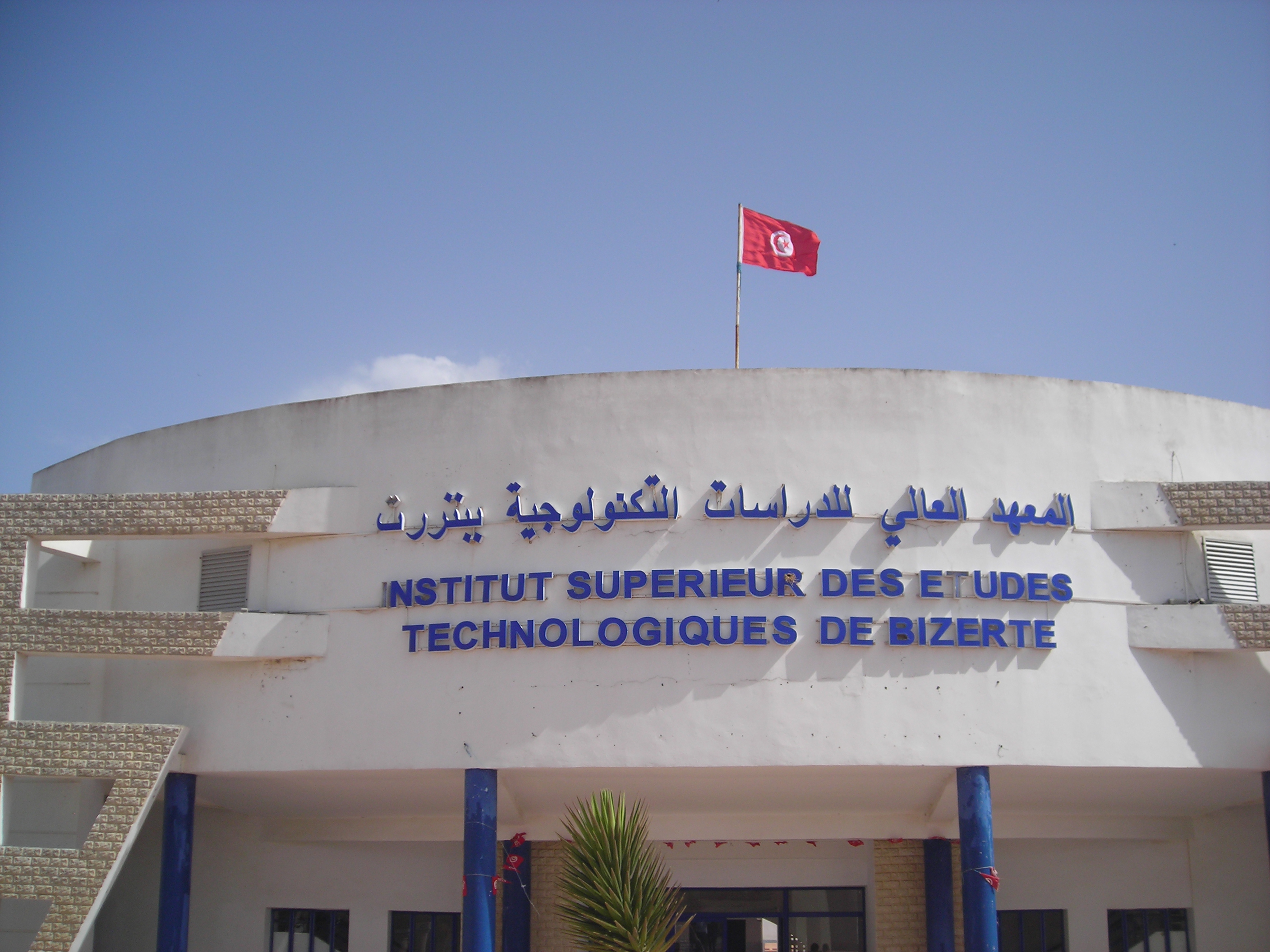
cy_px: 476
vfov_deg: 37.7
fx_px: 1394
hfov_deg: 49.0
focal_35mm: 38
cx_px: 635
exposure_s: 1/286
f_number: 6.4
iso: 50
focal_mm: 6.3
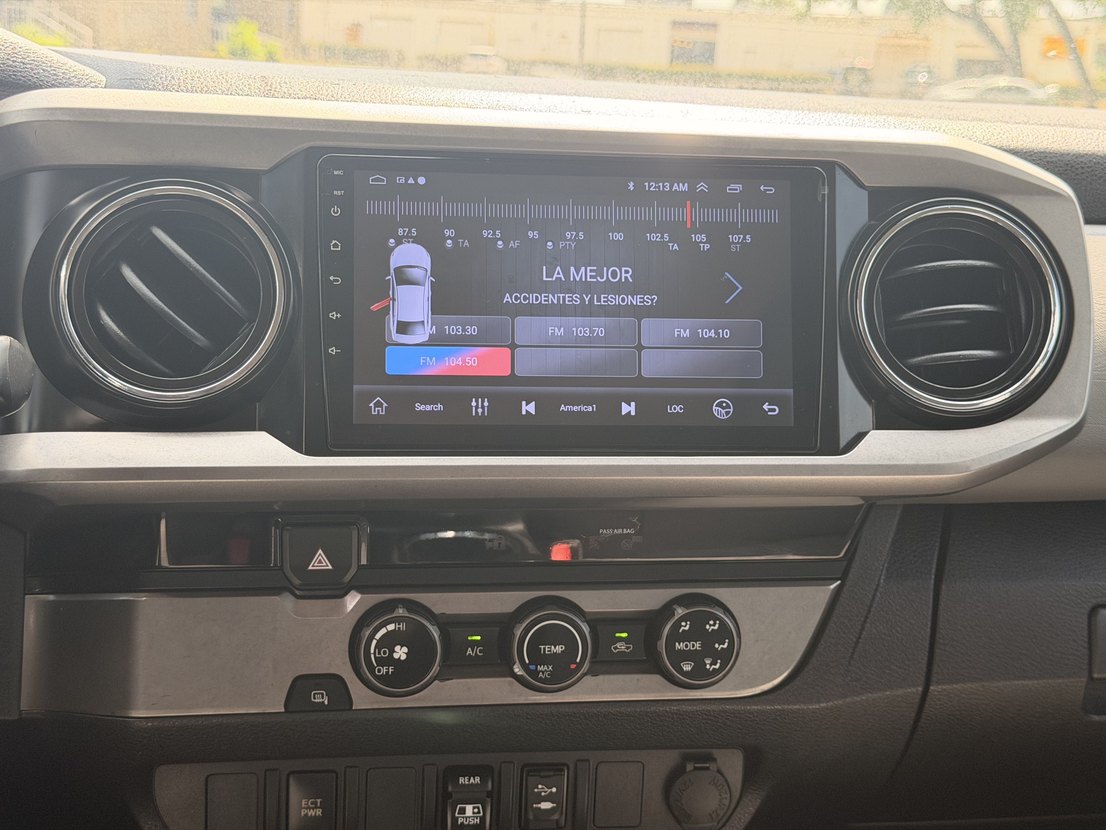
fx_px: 1534
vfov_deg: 30.3
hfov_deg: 39.7
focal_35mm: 48
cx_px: 553
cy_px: 415
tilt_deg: -13.2
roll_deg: -2.5
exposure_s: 1/240
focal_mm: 6.76
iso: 80
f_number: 1.78
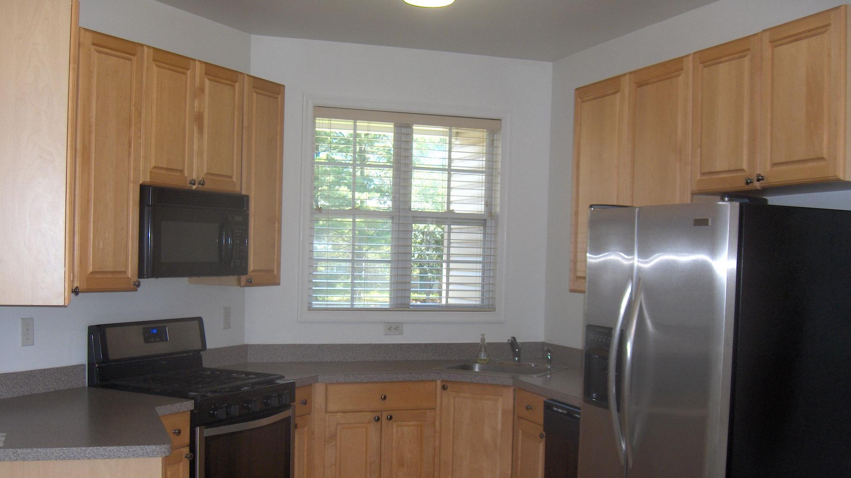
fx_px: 970
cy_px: 309
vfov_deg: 27.6
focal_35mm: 43
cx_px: 423
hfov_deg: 47.4
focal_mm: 8
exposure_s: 1/60
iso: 100
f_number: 2.8
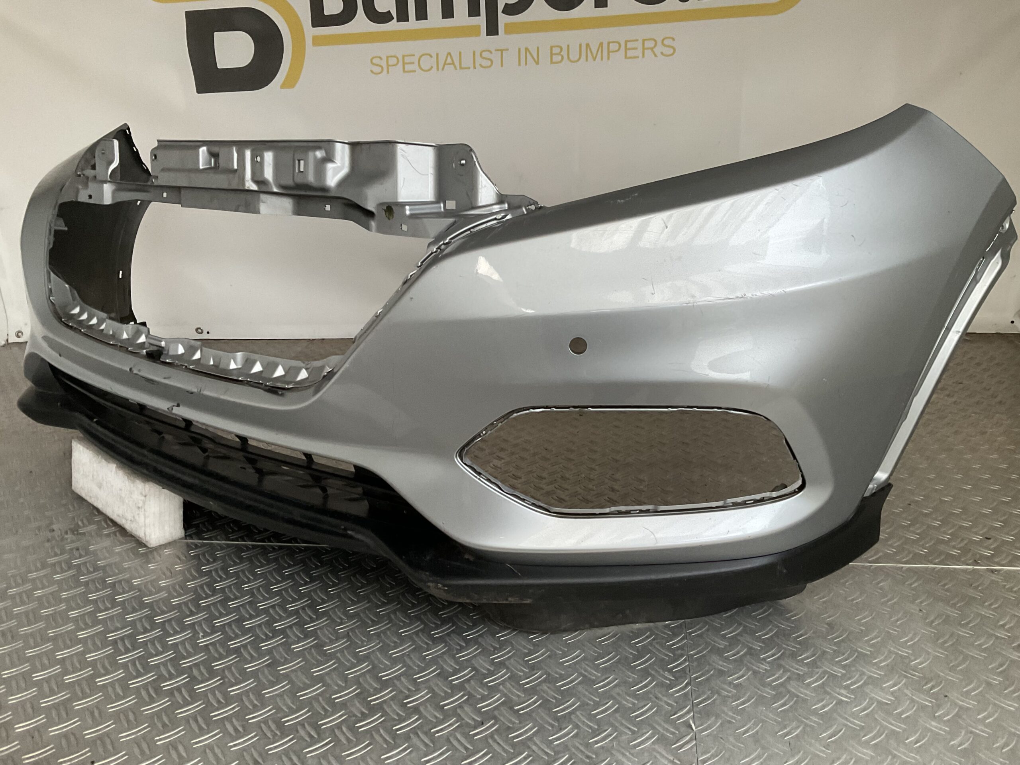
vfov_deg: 48.2
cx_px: 510
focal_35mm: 29
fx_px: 855
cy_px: 382
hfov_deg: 61.7
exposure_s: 1/60
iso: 125
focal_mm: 3
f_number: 1.8
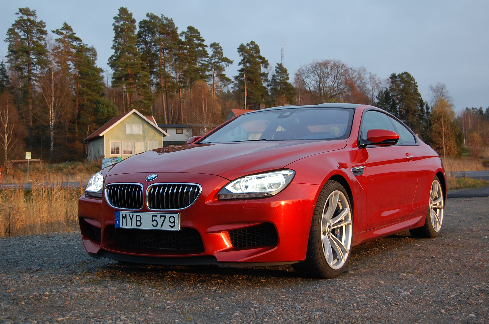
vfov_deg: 26.4
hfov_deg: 38.9
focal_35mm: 51
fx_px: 692
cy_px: 162
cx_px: 244
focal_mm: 34
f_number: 5.6
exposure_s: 1/125
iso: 400
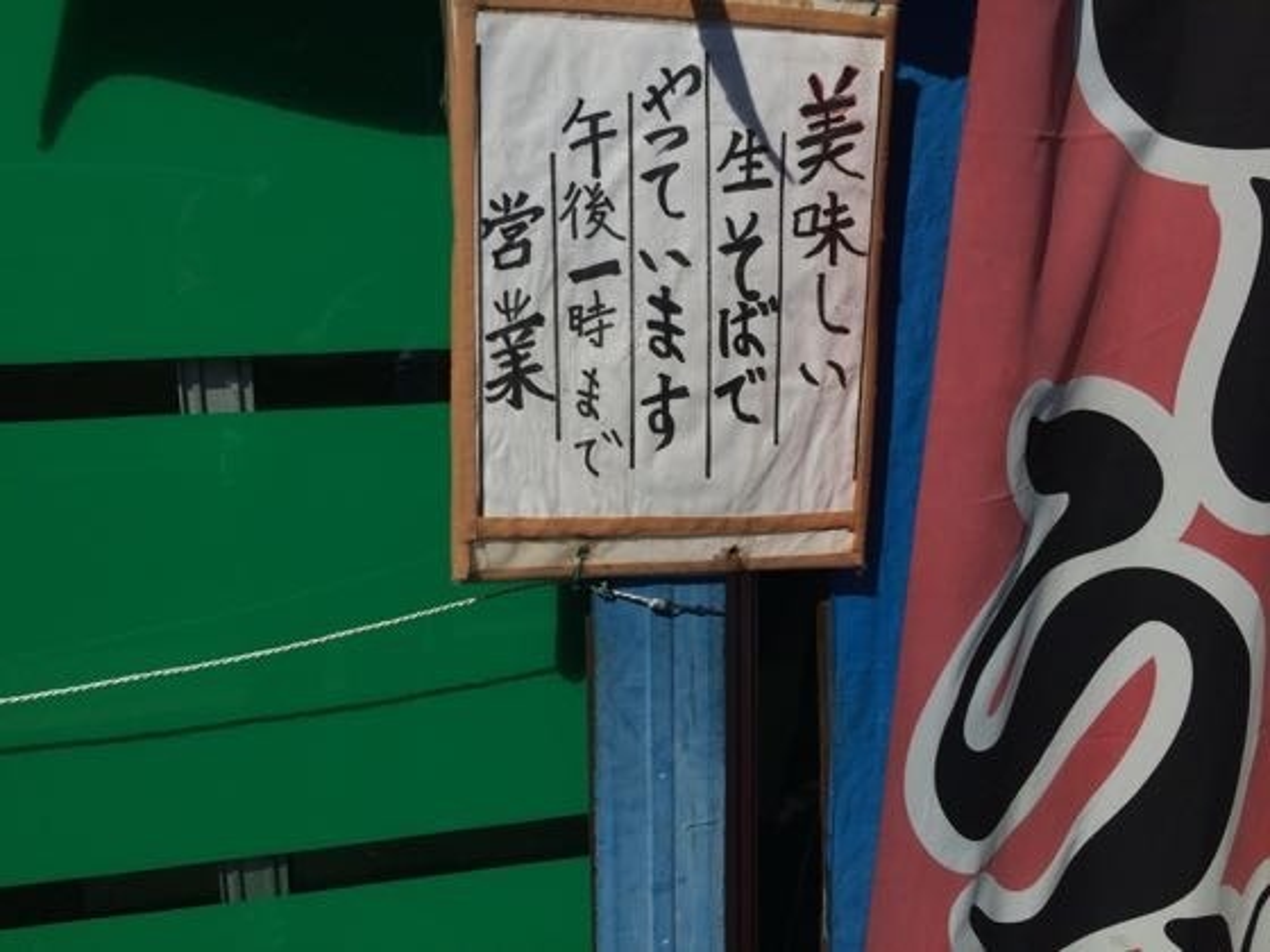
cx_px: 635
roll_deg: +1.2
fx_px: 1064
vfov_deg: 48.2
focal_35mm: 29
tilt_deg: -9.0
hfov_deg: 61.7
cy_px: 476
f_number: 2.2
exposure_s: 1/10309
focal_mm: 4.15
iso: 32
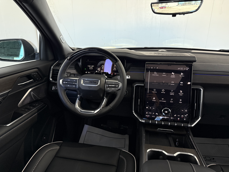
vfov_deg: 56.8
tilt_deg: -18.5
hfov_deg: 71.6
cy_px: 86
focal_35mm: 24
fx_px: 159
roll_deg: +0.7
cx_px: 114
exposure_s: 1/60
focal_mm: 6.76
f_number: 1.78
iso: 400
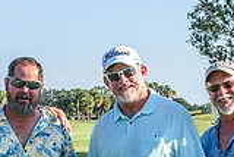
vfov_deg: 7.8
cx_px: 72
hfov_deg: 11.8
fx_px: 1132
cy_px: 199
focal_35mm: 174
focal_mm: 32
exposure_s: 1/320
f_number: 9
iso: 200
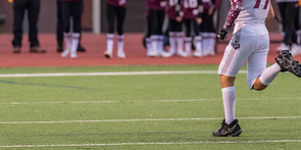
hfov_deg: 4.2
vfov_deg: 2.1
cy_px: 27
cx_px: 203
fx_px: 4096
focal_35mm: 527
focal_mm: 200
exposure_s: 1/1250
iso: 2500
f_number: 2.8
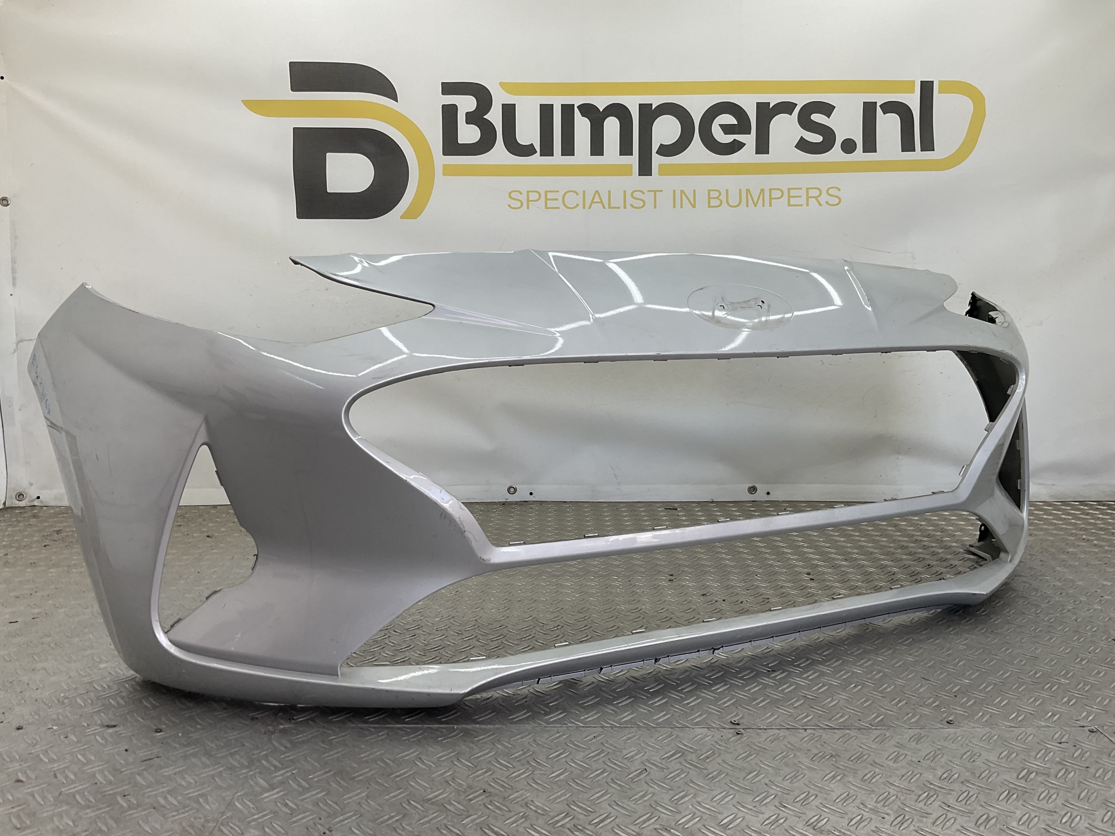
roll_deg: -0.4
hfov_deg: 61.7
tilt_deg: -9.1
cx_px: 558
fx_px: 934
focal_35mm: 29
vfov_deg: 48.2
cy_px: 418
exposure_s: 1/167
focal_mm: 3
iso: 16
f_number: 1.8
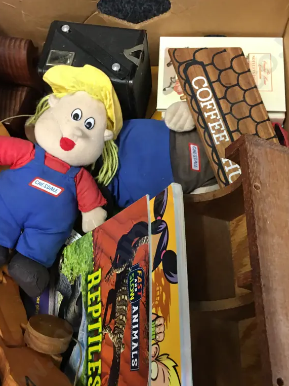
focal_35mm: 39
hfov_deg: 36.8
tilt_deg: -68.7
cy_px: 225
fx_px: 434
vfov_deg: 47.7
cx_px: 147
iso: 100
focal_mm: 4.15
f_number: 2.2
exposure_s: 1/17
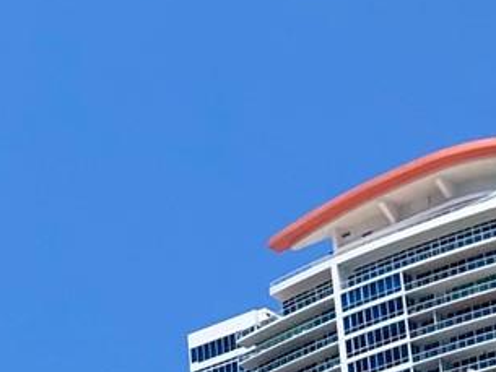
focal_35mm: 147
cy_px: 716
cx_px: -407
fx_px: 2107
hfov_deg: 12.3
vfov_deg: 9.5
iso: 20
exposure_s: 1/2703
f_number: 1.8
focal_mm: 3.99
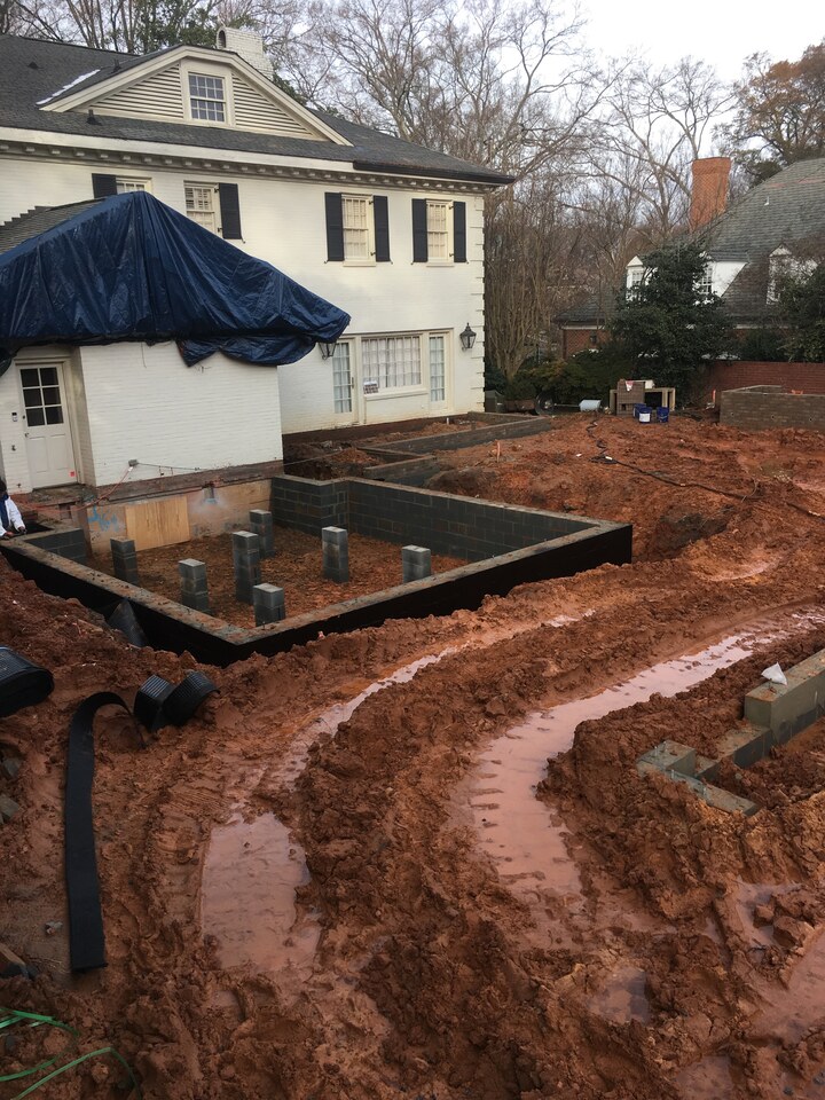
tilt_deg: -14.1
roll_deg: +2.0
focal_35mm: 29
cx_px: 412
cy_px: 550
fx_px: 922
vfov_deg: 61.7
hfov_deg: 48.2
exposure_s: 1/298
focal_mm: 4.15
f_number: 2.2
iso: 25
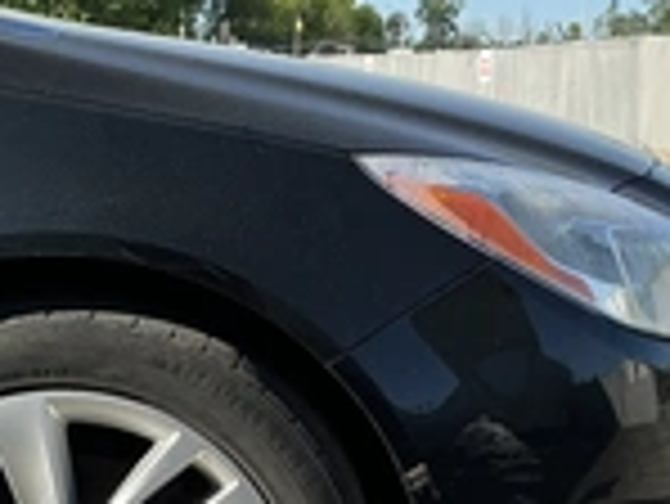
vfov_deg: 19.4
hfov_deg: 26.0
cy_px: 436
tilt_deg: -12.5
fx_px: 1453
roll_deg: +0.3
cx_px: 310
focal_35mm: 75
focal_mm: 3
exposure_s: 1/912
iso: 25
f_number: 1.8
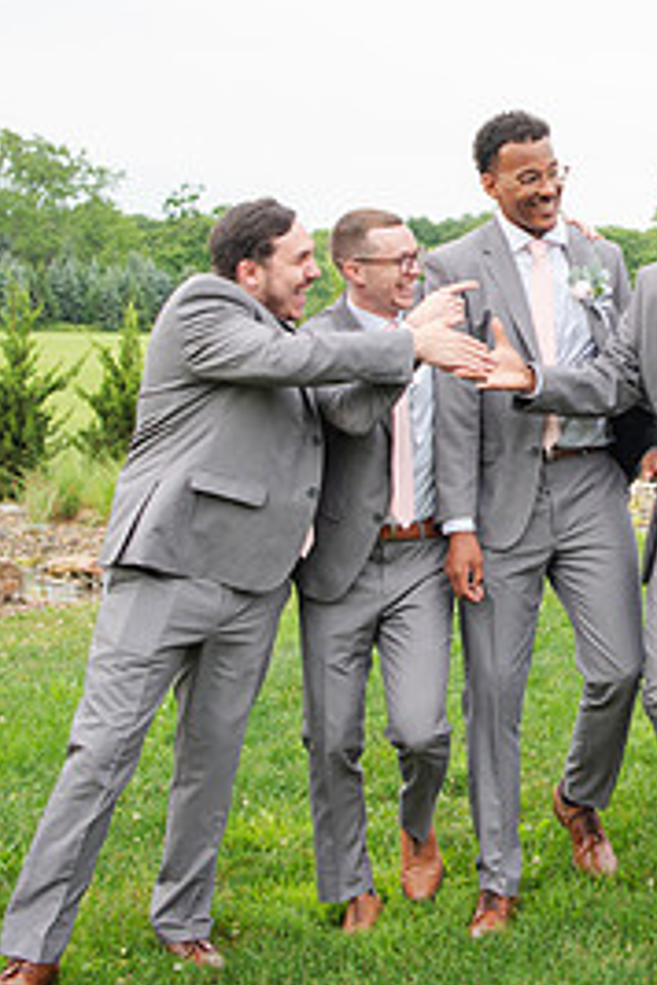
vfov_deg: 27.7
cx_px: 709
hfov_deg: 18.3
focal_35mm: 72
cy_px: 266
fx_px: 1971
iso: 200
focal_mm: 29
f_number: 2.8
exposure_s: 1/200
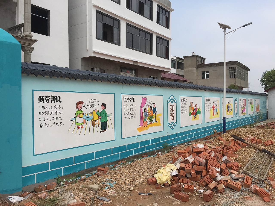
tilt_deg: -2.3
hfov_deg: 61.7
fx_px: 230
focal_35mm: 29
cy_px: 103
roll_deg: -1.0
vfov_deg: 48.2
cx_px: 138
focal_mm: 4.15
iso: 32
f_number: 2.2
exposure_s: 1/2475
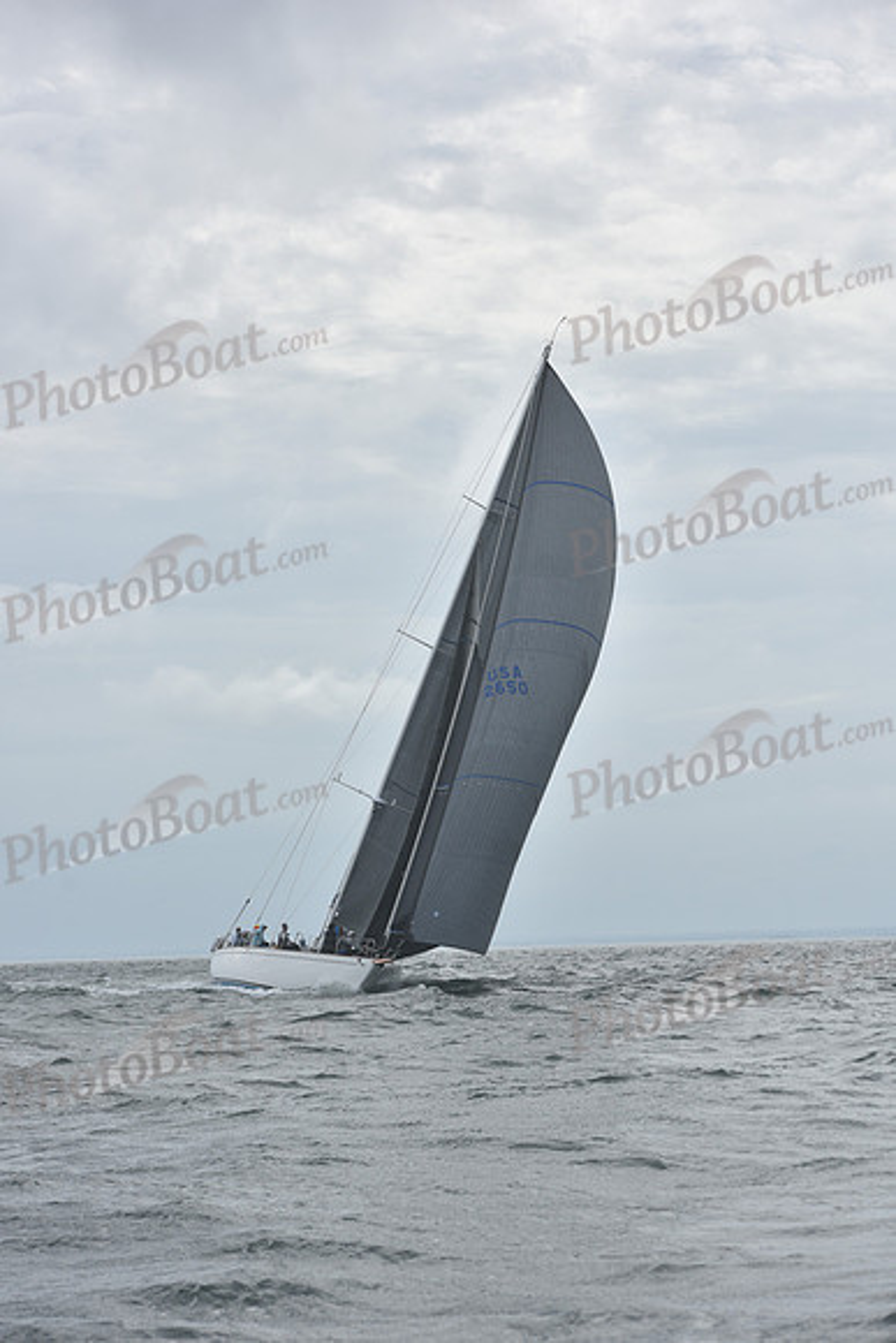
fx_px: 3432
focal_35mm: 92
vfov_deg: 22.1
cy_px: 672
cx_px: 448
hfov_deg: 14.9
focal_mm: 92
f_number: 6.3
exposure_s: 1/1250
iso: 200
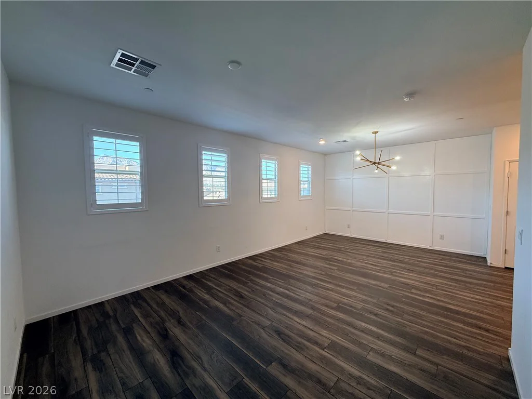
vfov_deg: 85.7
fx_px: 215
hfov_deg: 102.1
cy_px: 200
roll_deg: +0.4
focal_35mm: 14
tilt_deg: -2.5
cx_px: 266
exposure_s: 1/120
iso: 125
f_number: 2.2
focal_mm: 2.22
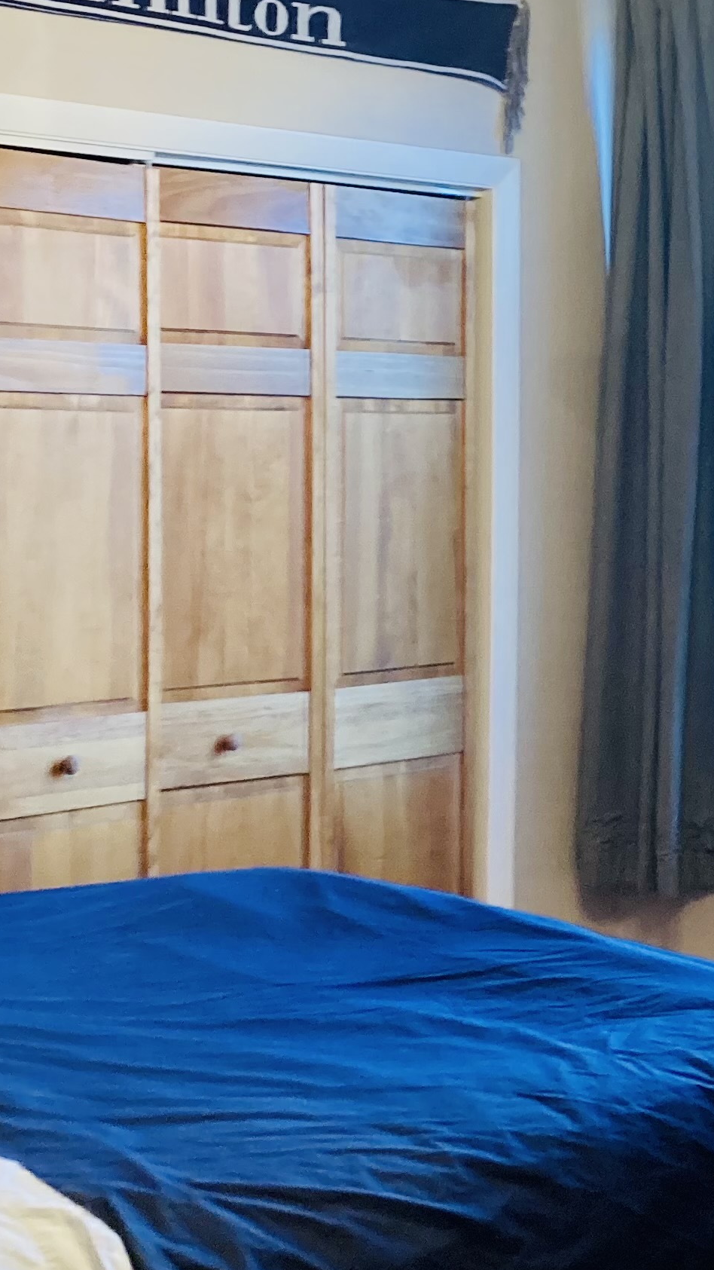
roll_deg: -0.4
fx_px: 2457
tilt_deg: -2.9
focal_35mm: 73
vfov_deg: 29.0
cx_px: 714
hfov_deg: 16.2
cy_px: 635
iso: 125
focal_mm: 3.99
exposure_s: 1/60
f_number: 1.8
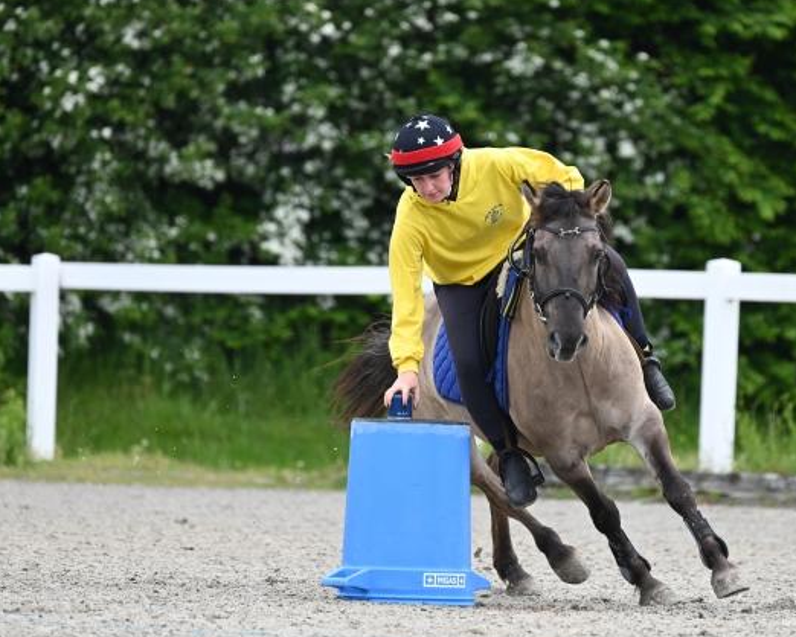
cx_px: 509
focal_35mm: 503
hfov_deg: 3.8
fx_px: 11854
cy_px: 303
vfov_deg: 3.1
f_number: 5.3
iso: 900
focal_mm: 350
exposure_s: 1/1250
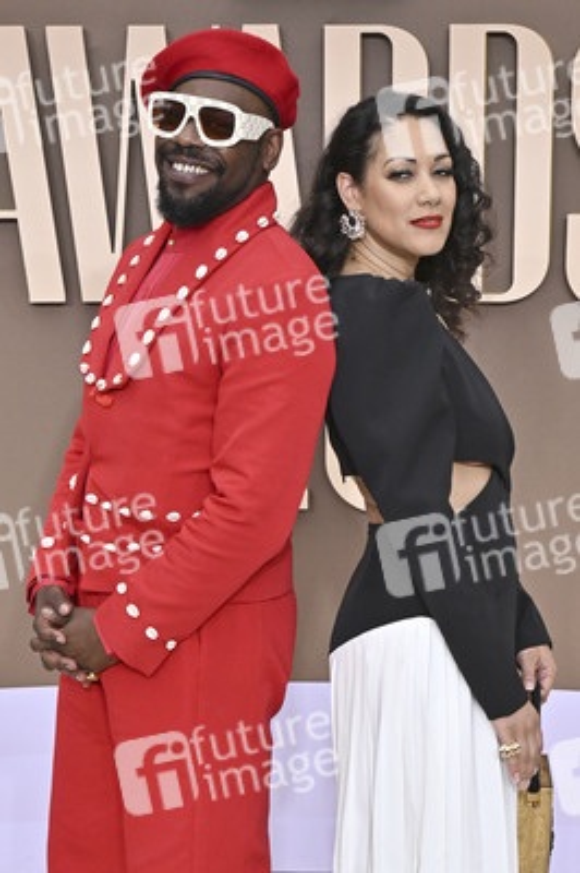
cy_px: 436
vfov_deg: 41.1
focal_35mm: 48
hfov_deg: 28.0
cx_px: 290
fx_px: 1162
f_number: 9
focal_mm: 48
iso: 400
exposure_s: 1/320
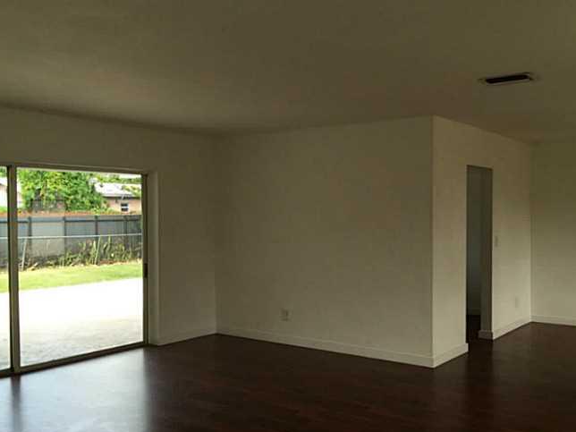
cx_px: 343
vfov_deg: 39.6
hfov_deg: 51.0
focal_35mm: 36
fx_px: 599
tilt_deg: -2.3
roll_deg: -0.5
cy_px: 240
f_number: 2.2
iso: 32
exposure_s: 1/205
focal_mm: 4.15
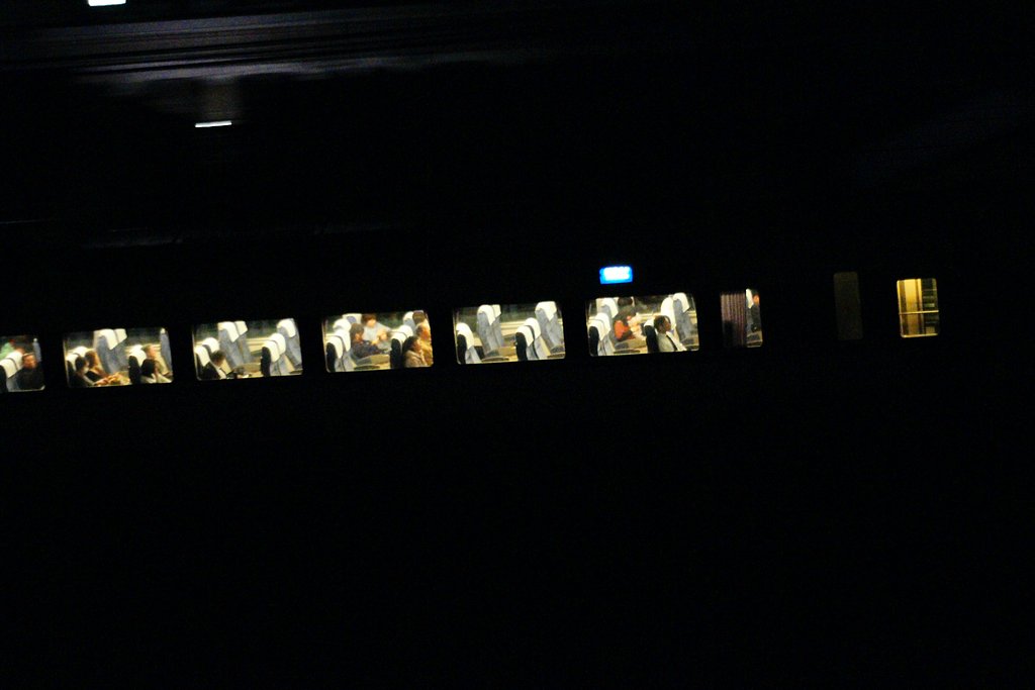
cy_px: 345
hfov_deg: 13.7
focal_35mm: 150
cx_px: 518
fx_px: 4313
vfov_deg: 9.2
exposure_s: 1/40
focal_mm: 100
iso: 6400
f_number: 4.5
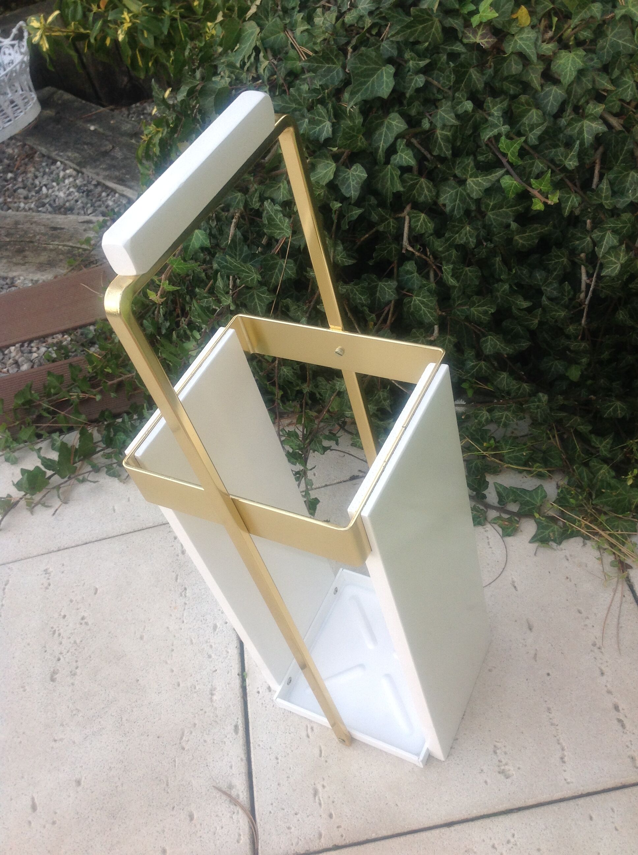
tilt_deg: -46.3
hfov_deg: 40.6
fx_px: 862
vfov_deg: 52.7
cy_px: 428
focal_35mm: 35
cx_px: 319
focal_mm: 4.28
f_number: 2.4
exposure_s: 1/100
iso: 64
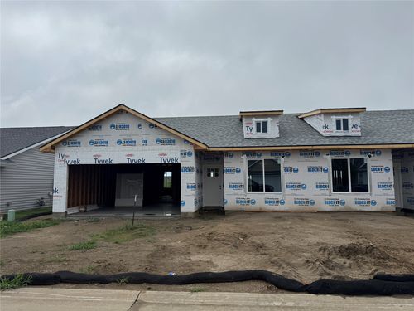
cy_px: 156
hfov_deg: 71.6
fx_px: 287
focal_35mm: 24
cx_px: 207
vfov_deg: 56.8
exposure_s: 1/10417
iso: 80
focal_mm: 6.76
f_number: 1.78
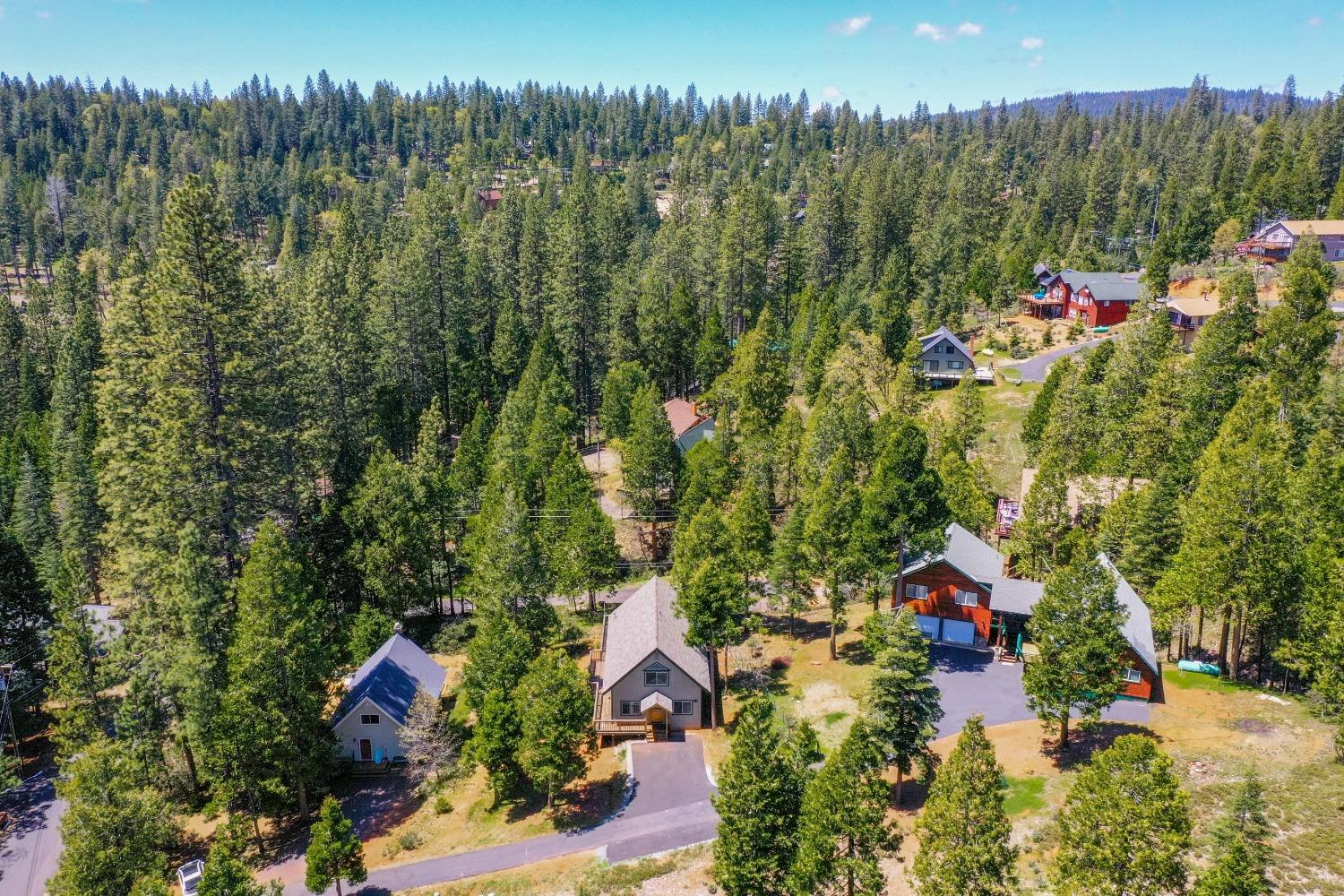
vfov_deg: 46.4
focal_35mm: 28
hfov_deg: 65.5
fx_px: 1045
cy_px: 448
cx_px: 672
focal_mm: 10.26
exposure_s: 1/800
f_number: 7.1
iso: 400
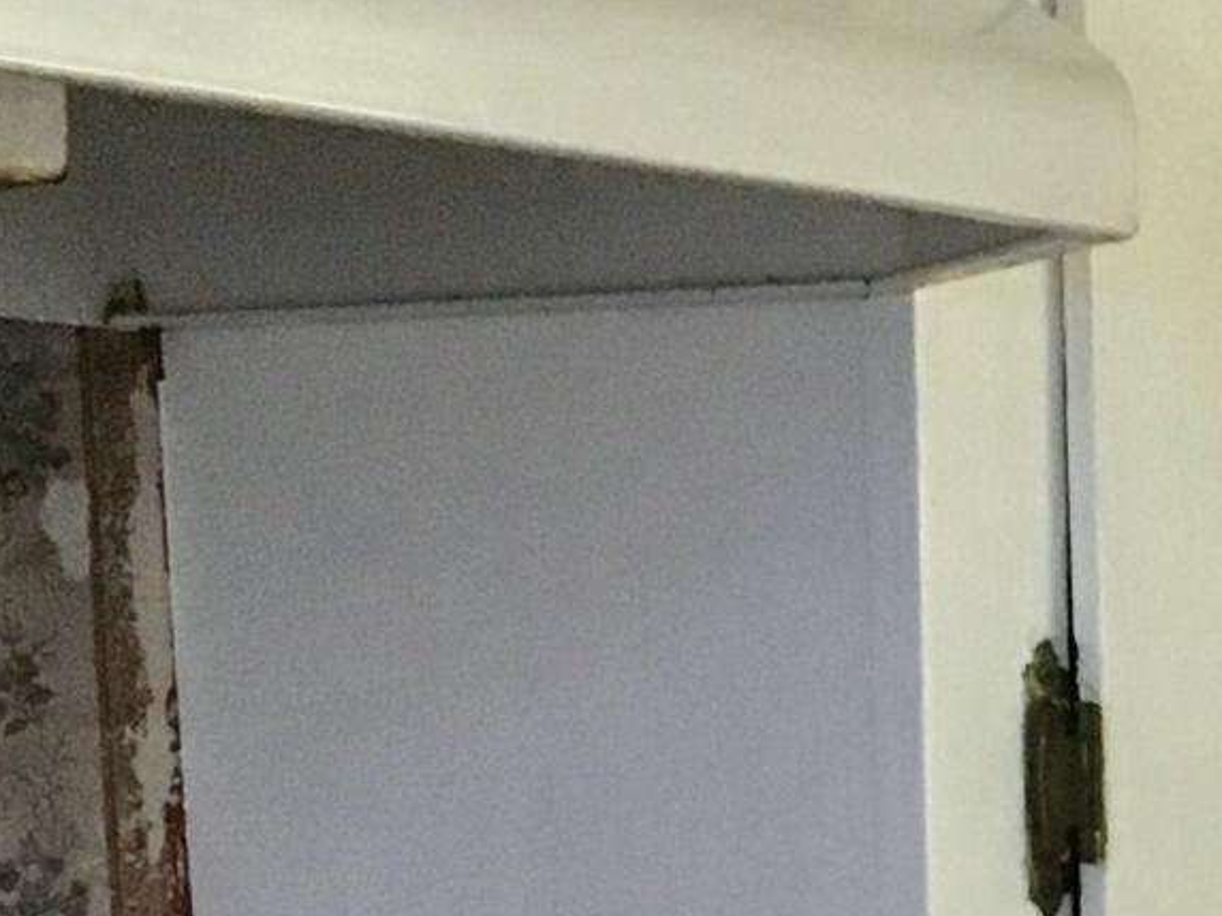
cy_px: 1956
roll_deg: -0.8
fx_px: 5366
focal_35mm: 152
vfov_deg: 9.1
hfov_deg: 12.0
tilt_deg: -11.0
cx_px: 2205
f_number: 2.2
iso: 160
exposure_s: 1/30
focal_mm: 4.15
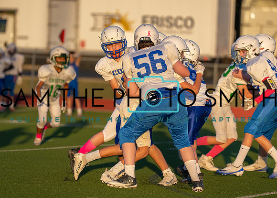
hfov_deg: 6.3
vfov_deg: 4.5
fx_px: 2531
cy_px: 85
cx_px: 114
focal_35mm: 322
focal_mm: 200
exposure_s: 1/4000
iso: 640
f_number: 2.8
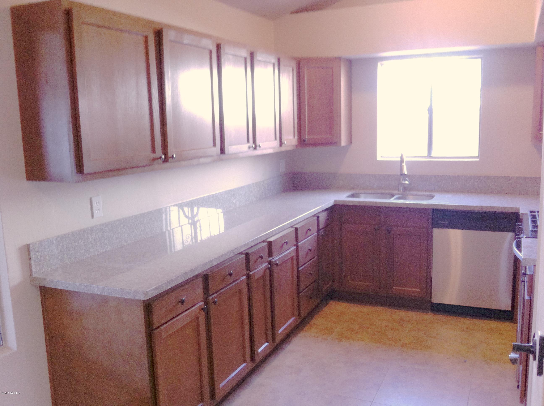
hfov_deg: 52.7
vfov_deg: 40.6
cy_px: 203
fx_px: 549
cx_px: 272
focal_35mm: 35
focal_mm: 3.85
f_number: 2.8
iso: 160
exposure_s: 1/15
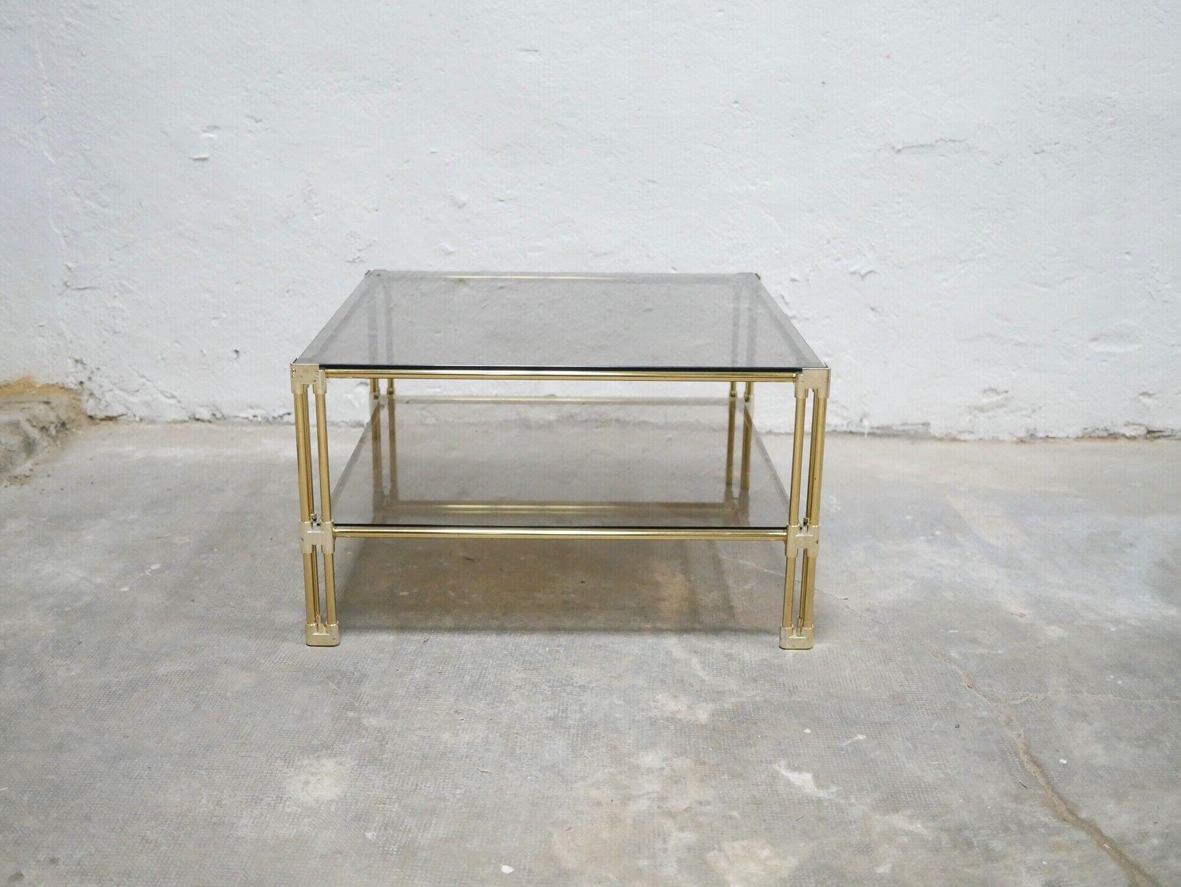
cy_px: 444
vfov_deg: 36.0
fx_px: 1365
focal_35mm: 40
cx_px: 590
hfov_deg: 46.8
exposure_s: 1/60
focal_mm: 20
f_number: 1.7
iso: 2500
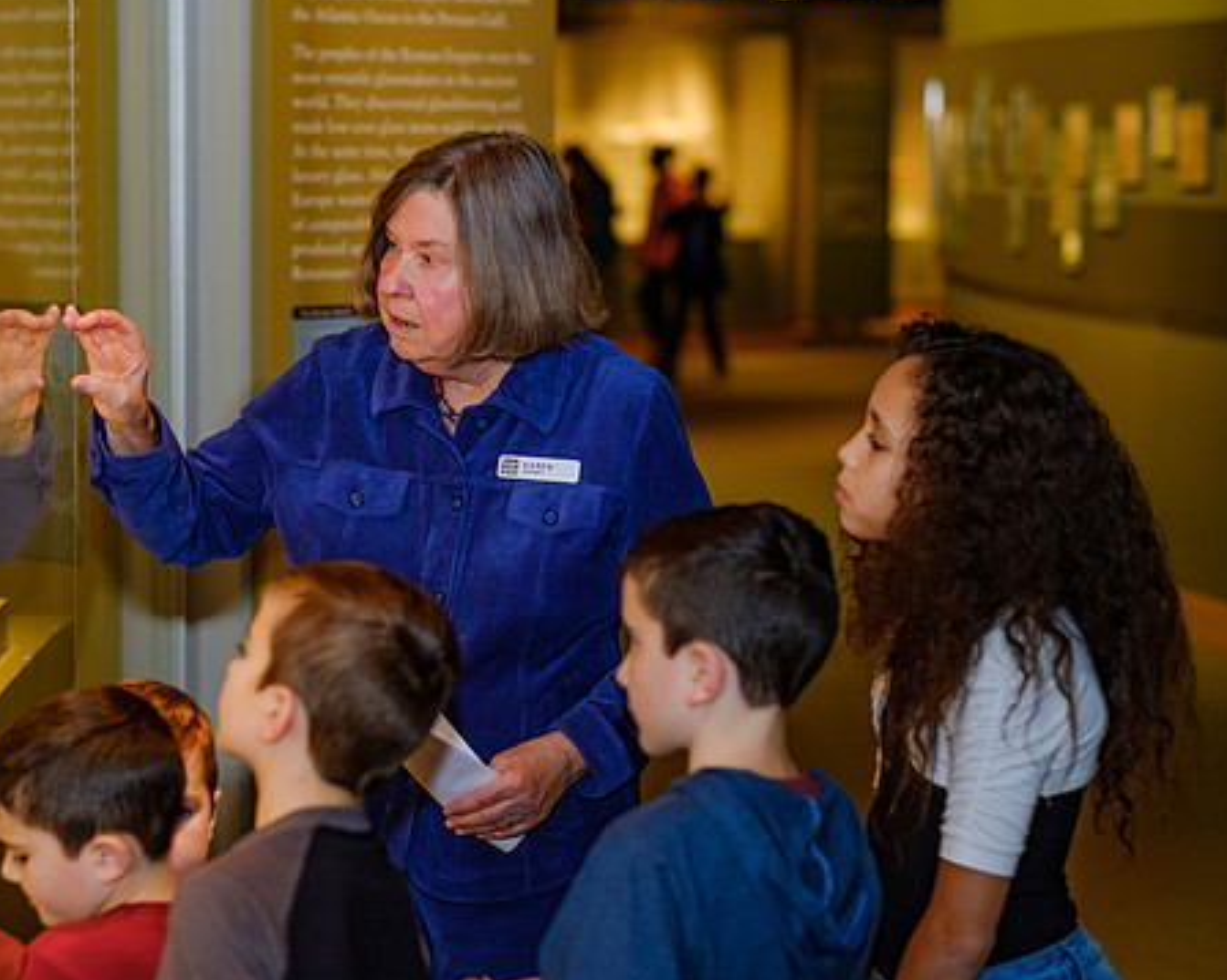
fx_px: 3811
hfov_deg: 18.3
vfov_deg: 14.7
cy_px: 510
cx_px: 445
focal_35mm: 105
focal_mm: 56
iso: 800
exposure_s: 1/125
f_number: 2
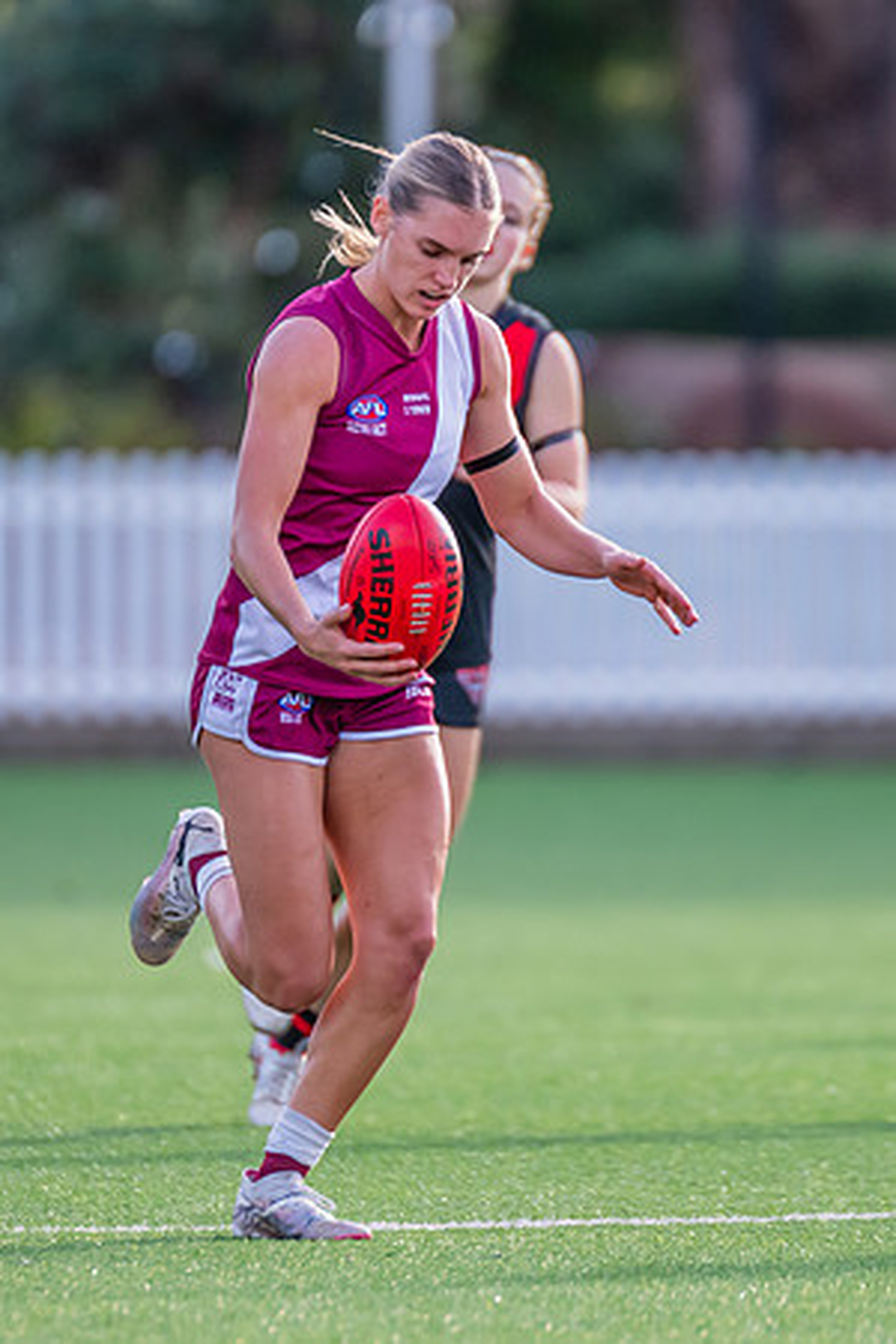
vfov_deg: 2.4
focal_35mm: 857
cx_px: 428
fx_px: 31994
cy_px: 584
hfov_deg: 1.6
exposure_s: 1/1000
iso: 900
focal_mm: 420
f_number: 4
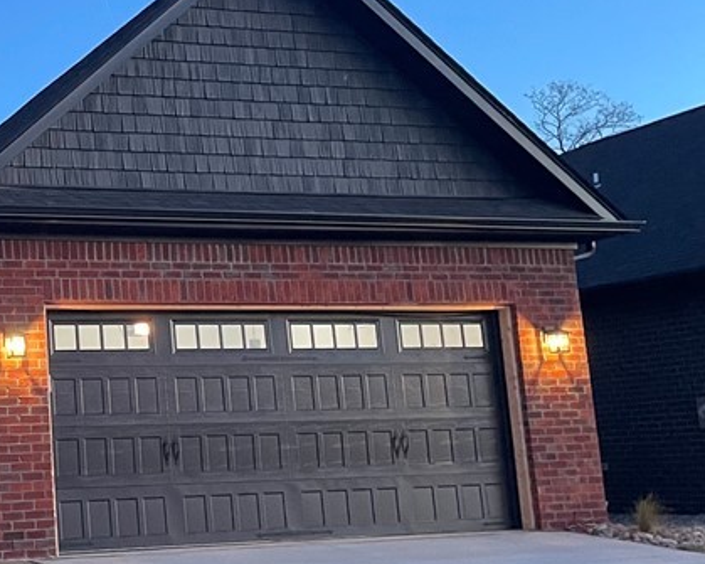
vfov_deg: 24.6
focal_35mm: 62
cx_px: -49
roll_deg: +3.1
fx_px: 1293
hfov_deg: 28.1
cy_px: 249
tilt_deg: +10.9
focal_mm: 4.2
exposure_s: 1/60
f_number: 1.6
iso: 400
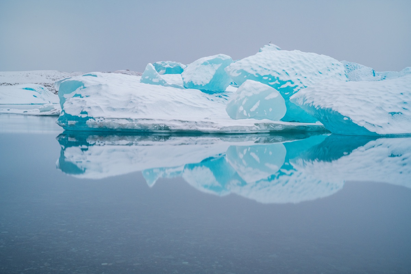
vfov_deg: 19.5
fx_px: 799
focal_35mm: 70
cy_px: 137
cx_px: 206
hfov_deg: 28.8
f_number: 16
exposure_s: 20
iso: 500
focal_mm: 70
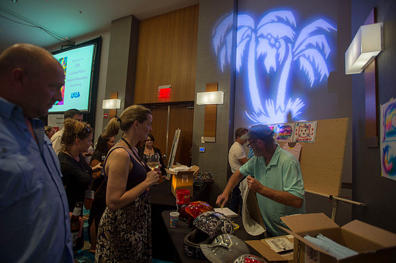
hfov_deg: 86.9
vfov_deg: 64.5
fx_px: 209
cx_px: 198
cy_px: 132
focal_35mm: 19
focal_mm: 19
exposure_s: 1/50
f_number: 2.8
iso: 640
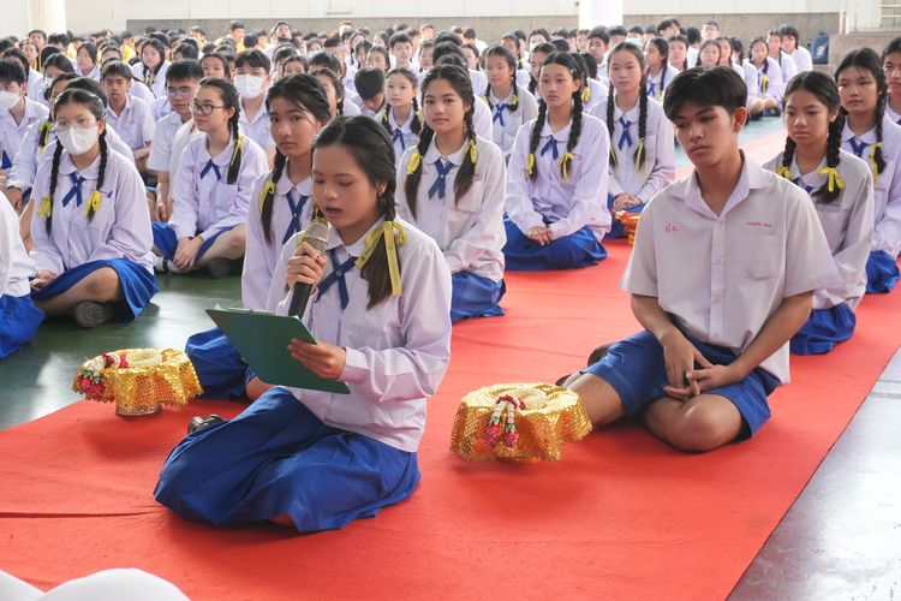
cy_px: 300
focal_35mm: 58
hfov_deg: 34.2
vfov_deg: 23.2
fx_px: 1464
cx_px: 450
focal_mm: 39
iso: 1000
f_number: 9
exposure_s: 1/30
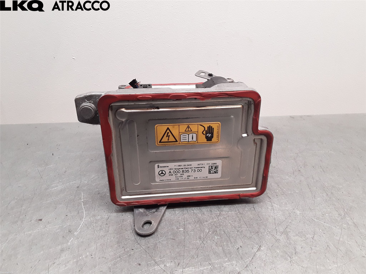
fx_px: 296
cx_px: 183
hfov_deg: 63.4
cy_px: 137
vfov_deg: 49.7
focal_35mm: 28
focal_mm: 2.91
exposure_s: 1/100
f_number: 1.9
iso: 100
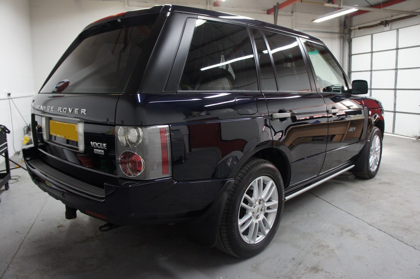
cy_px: 140
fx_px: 315
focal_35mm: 27
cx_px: 210
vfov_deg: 47.8
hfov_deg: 67.4
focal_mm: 18
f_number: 3.5
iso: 500
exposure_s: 1/30
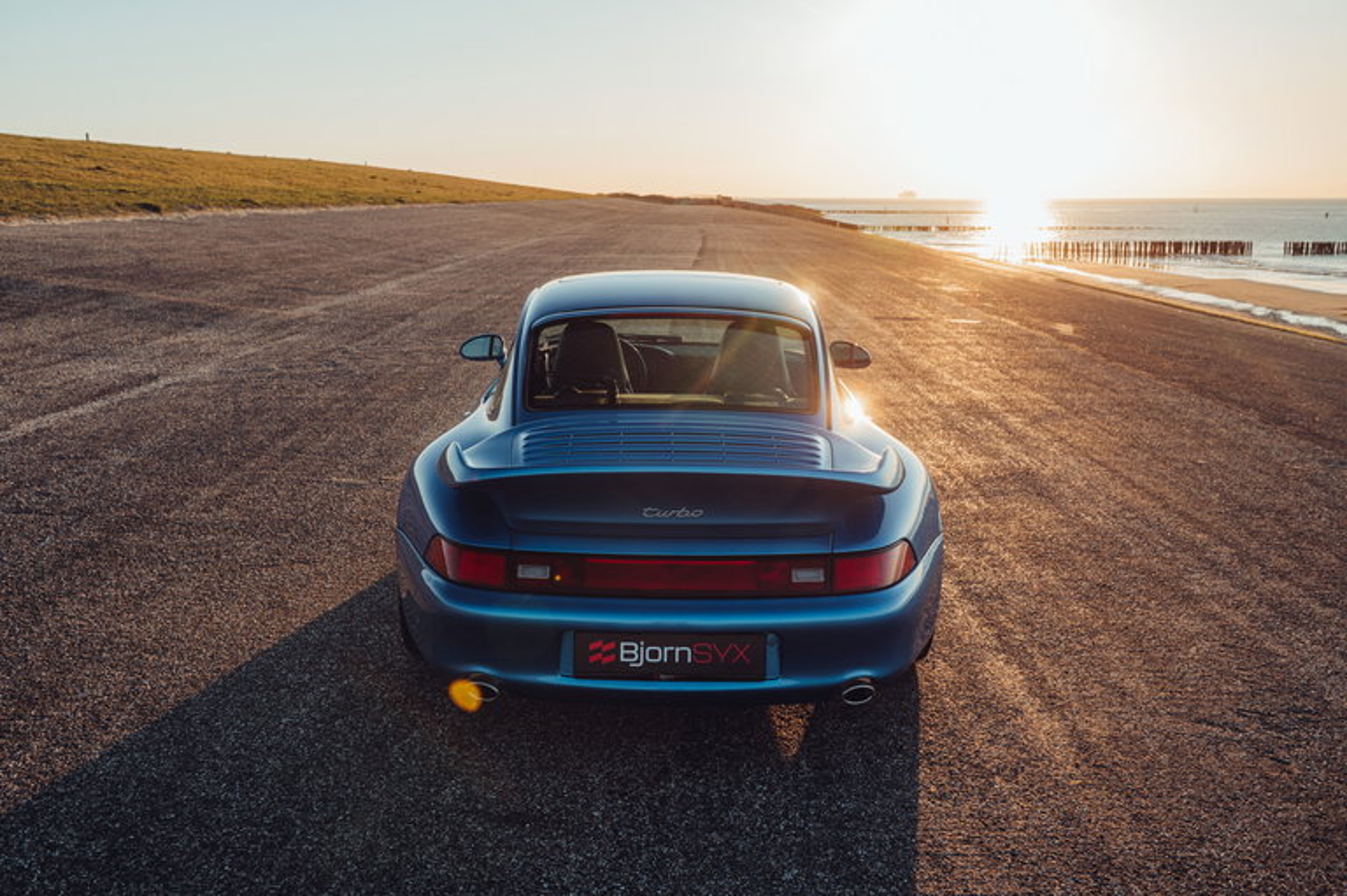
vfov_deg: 37.8
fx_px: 1309
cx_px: 674
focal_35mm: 35
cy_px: 448
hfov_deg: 54.5
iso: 200
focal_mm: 35
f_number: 7.1
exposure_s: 1/80
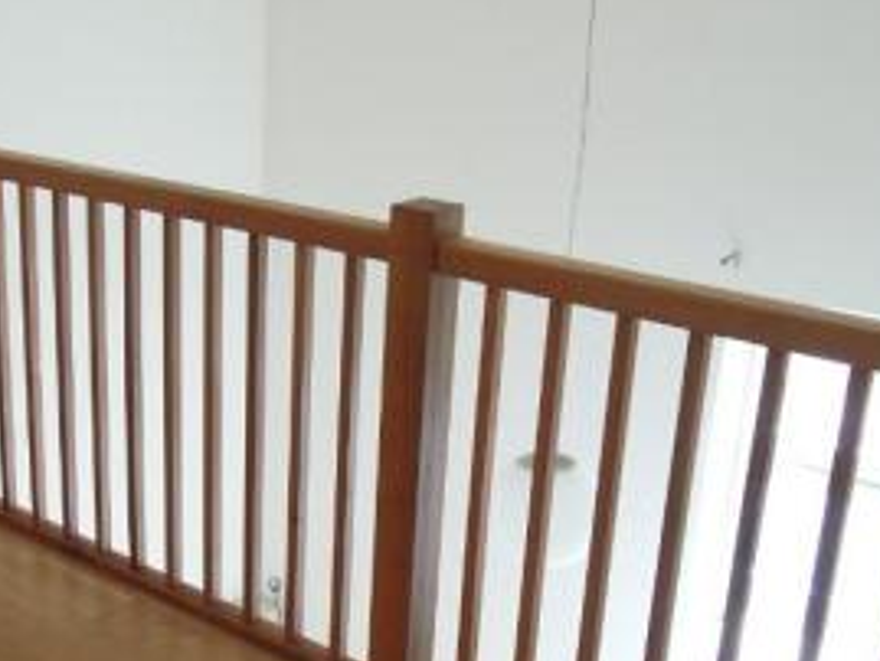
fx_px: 1323
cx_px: 204
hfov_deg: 35.8
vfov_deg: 27.9
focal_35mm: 52
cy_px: 420
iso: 220
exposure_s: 1/30
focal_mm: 4.3
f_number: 2.8
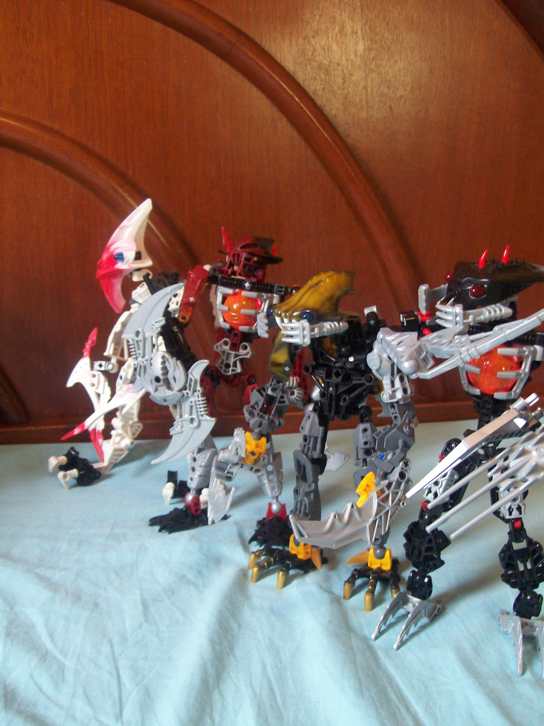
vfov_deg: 51.4
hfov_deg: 39.7
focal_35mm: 36
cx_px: 272
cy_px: 363
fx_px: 754
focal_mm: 6
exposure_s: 1/21.4
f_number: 2.7
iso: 160
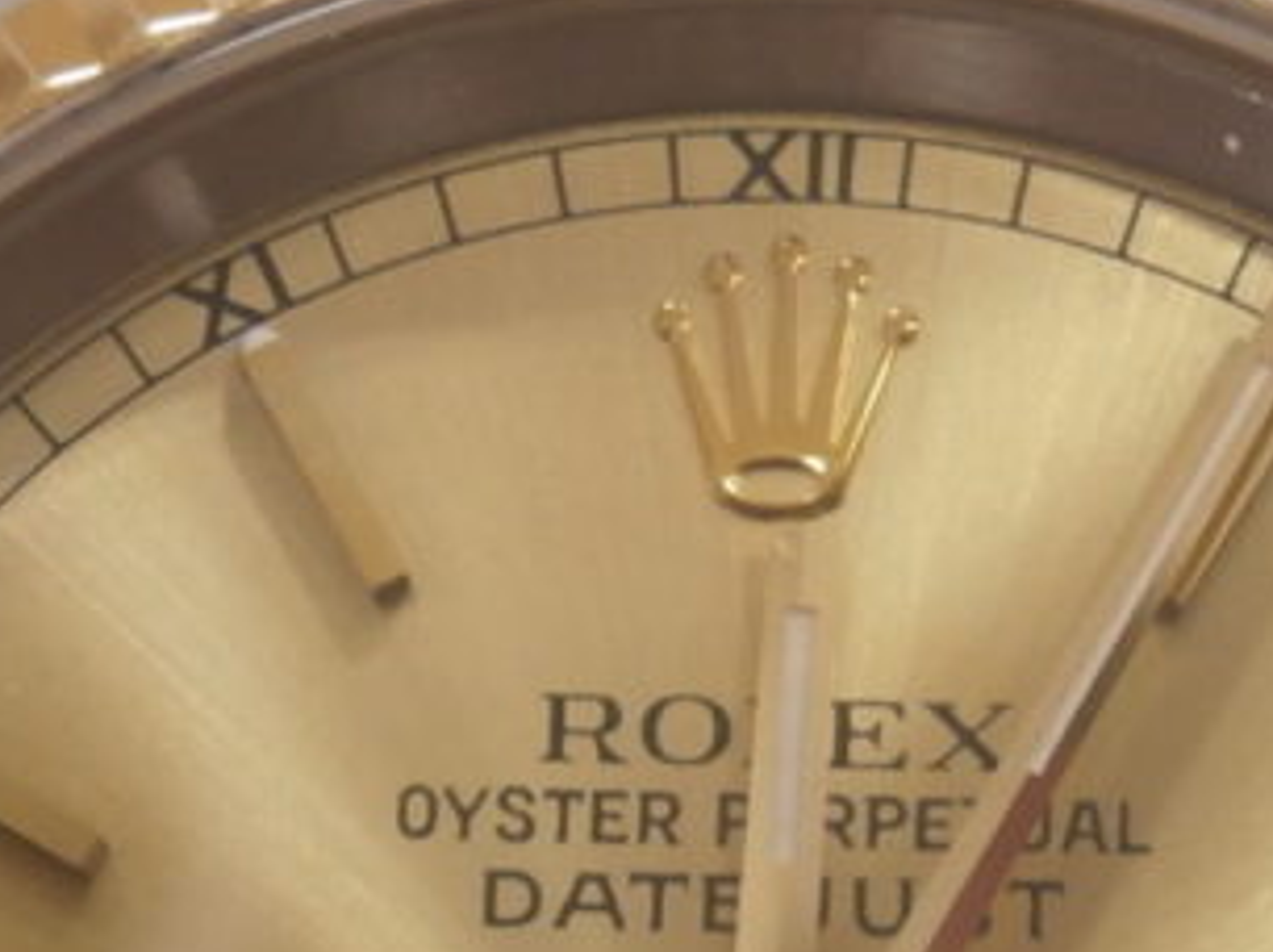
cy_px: 1311
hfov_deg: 12.5
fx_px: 5804
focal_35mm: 158
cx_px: 831
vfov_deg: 9.2
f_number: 3.4
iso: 125
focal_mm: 8.3
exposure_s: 1/40
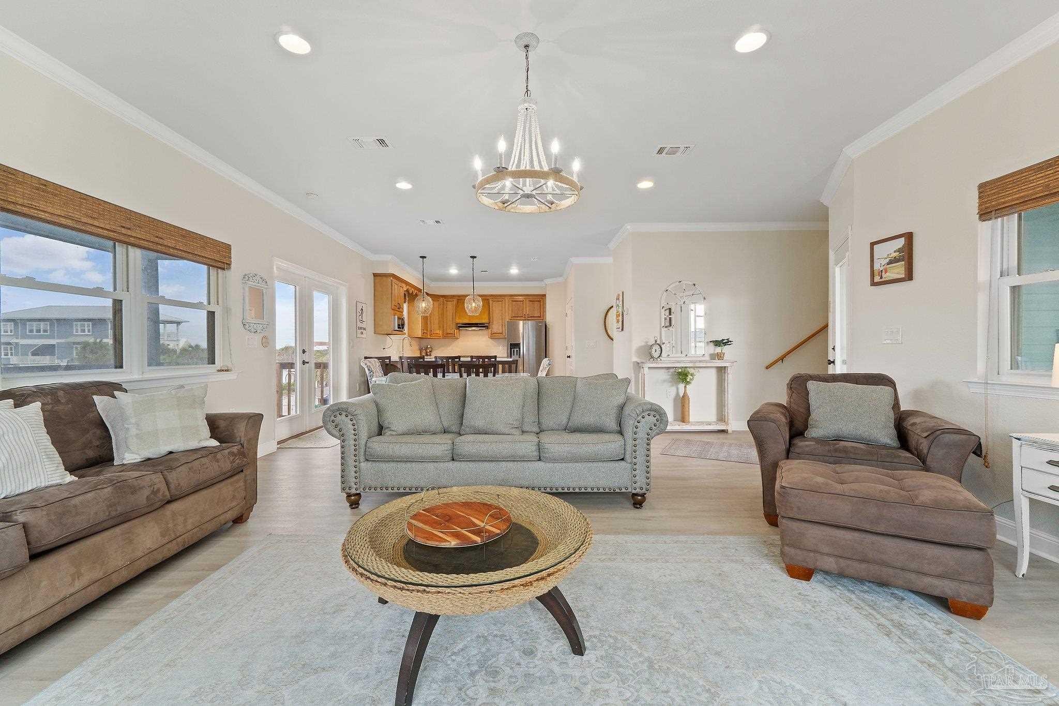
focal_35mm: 15
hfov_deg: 100.4
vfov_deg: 77.3
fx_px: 441
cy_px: 353
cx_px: 530
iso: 400
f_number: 8
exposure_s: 1/2
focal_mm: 10
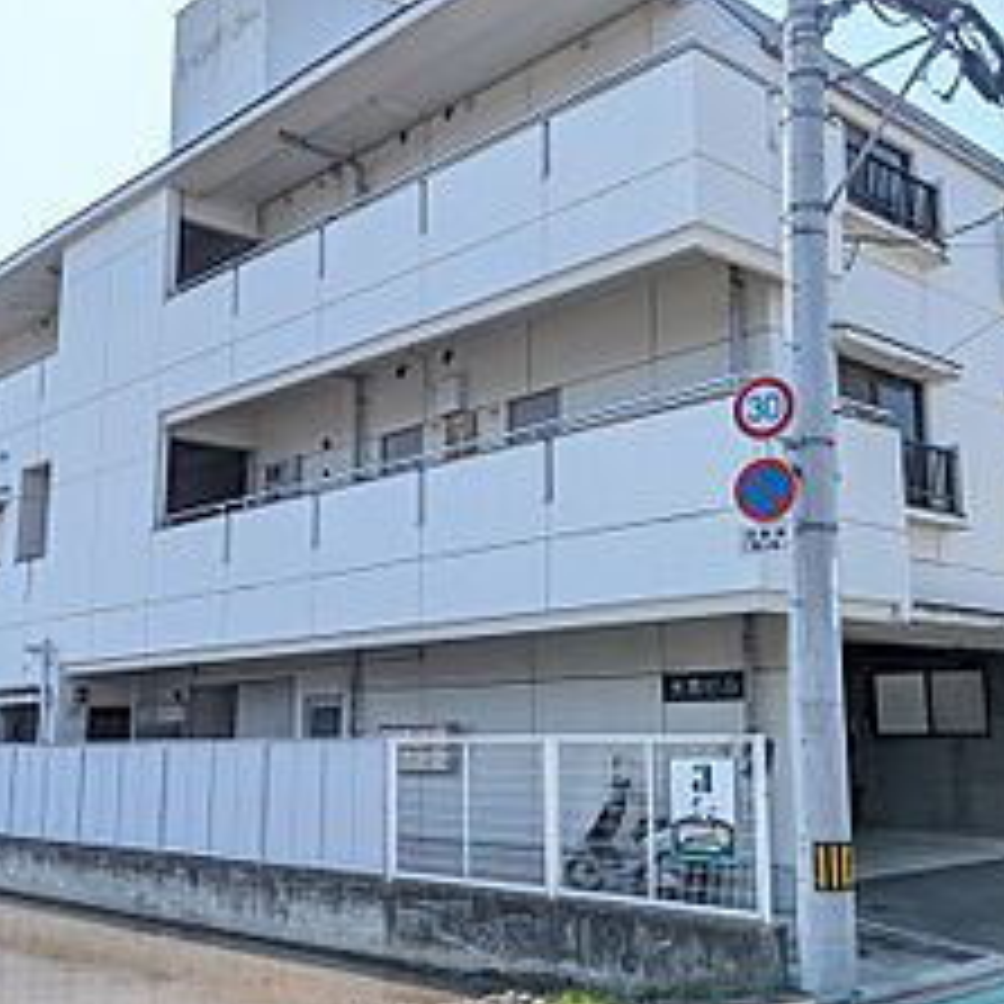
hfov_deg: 43.7
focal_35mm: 38
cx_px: 599
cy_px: 477
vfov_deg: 43.8
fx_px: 1247
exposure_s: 1/1056
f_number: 1.7
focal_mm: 4.53
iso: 29
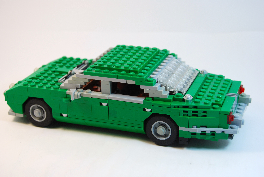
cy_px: 88
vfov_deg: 19.8
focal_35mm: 69
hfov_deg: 29.2
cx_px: 132
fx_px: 507
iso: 200
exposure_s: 1/125
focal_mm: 46
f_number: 5.3
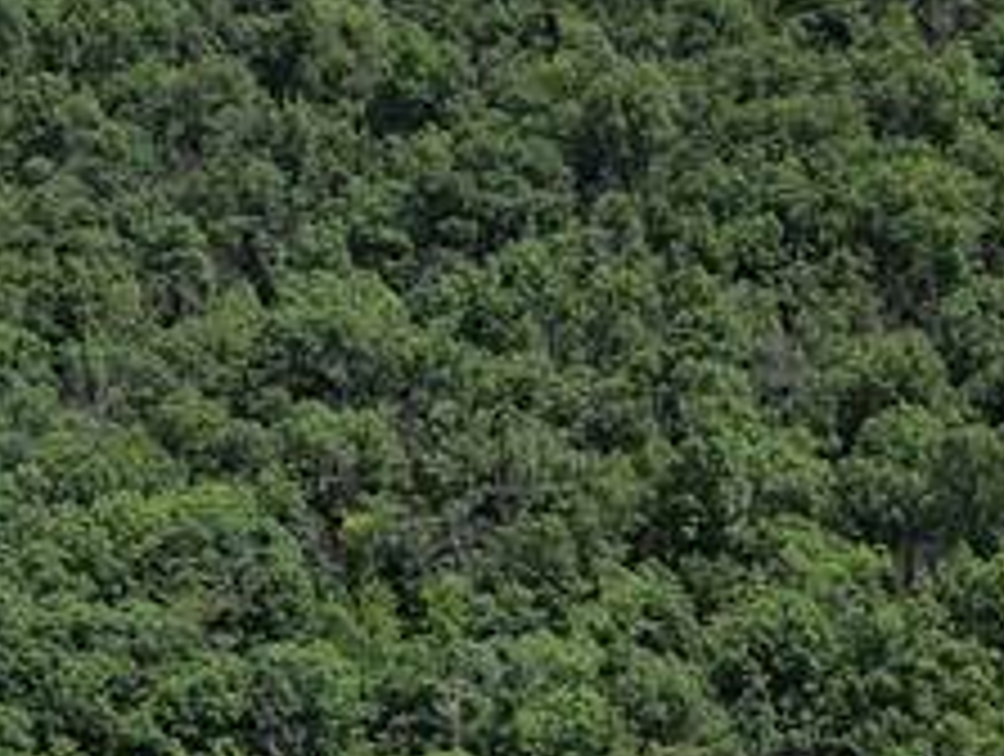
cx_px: 59
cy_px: 531
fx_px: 3196
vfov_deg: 13.5
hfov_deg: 17.5
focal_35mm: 110
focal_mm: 6.72
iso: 110
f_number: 1.7
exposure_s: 1/2000
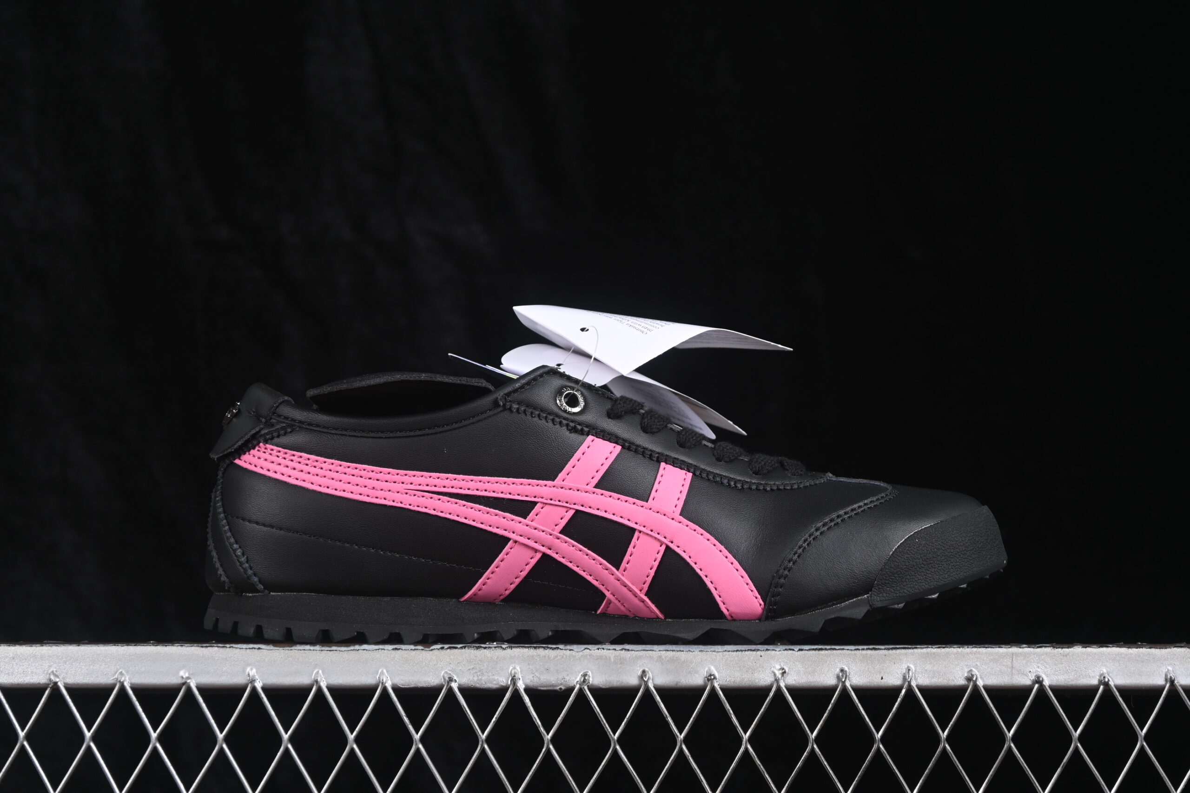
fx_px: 2479
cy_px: 396
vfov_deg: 18.2
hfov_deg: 27.0
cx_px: 595
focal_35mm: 75
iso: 160
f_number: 6.3
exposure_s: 1/60
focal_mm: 50
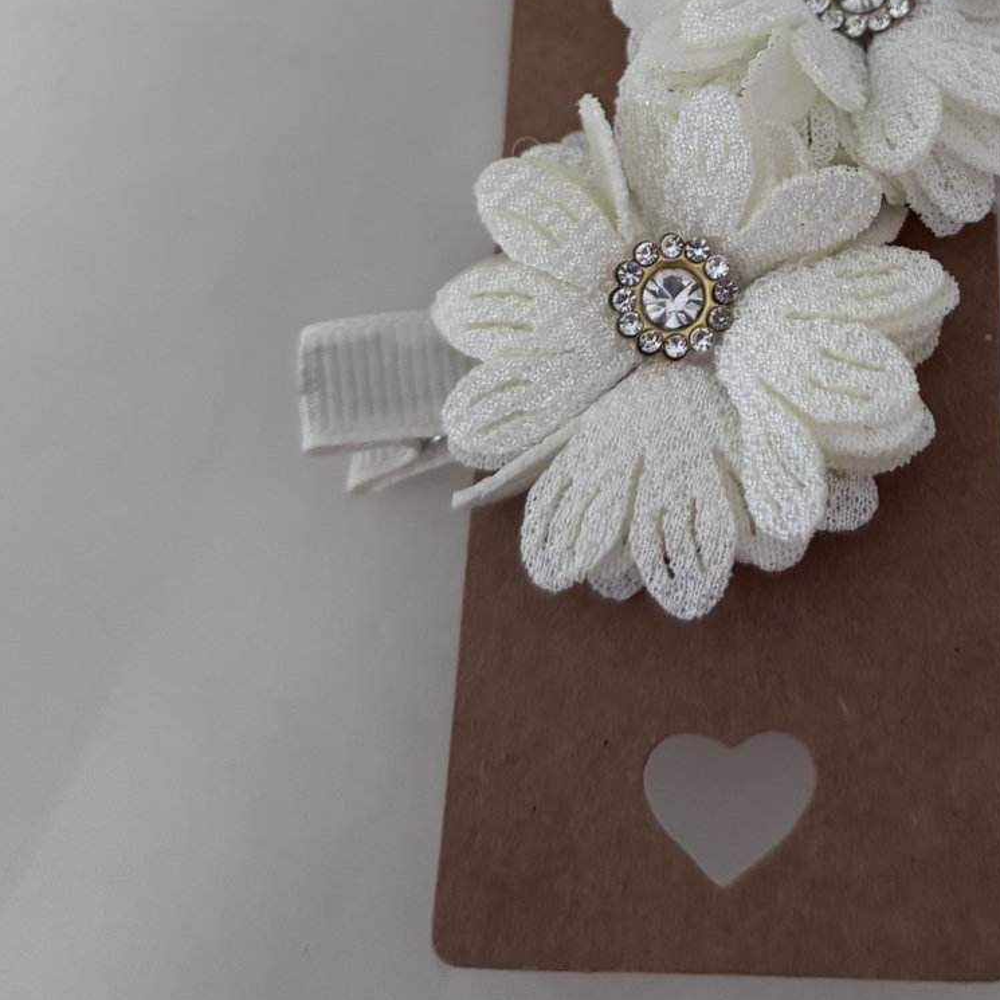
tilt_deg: -74.2
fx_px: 1667
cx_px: 809
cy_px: 41
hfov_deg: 32.4
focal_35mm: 51
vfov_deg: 31.3
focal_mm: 5.96
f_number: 1.6
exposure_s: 1/60
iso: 250
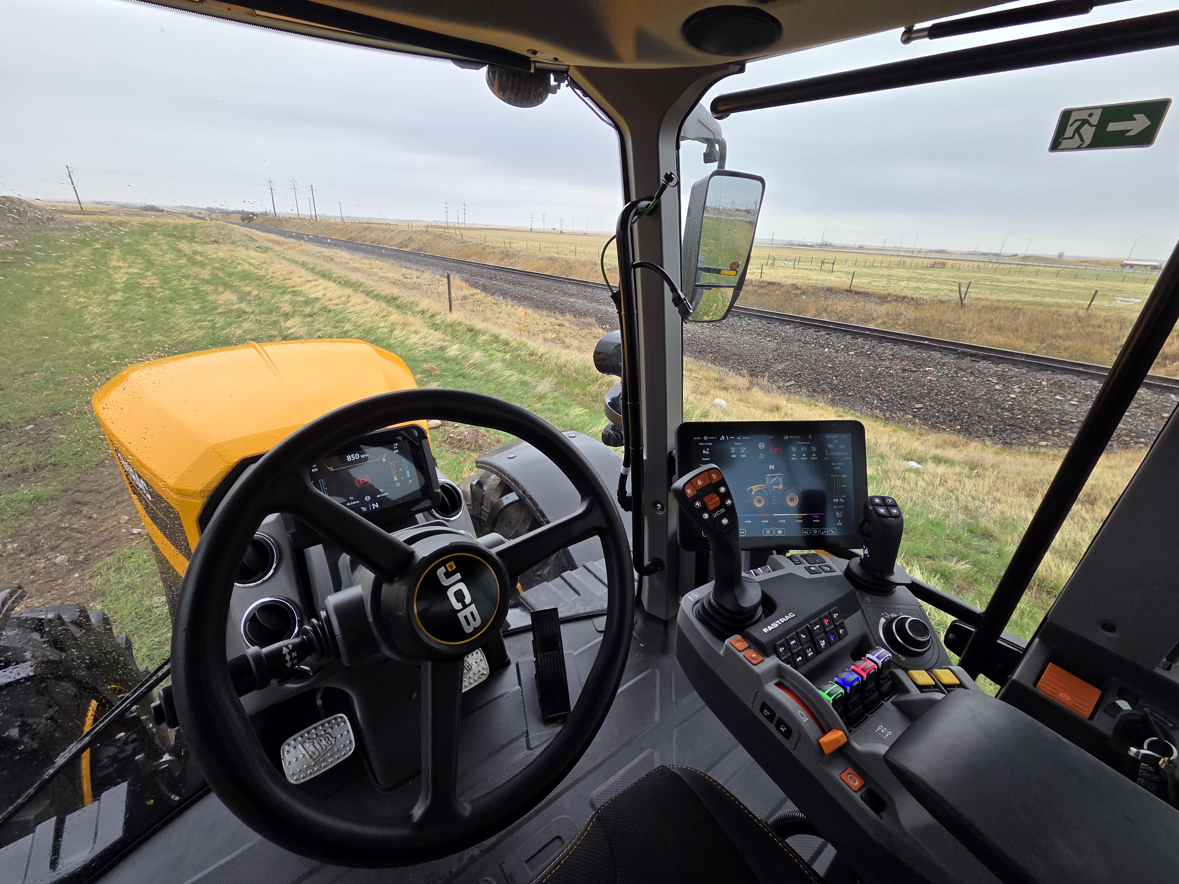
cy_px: 442
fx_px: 443
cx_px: 590
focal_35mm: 13
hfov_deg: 106.2
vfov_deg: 89.9
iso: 50
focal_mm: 2.2
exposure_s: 1/485
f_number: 2.2
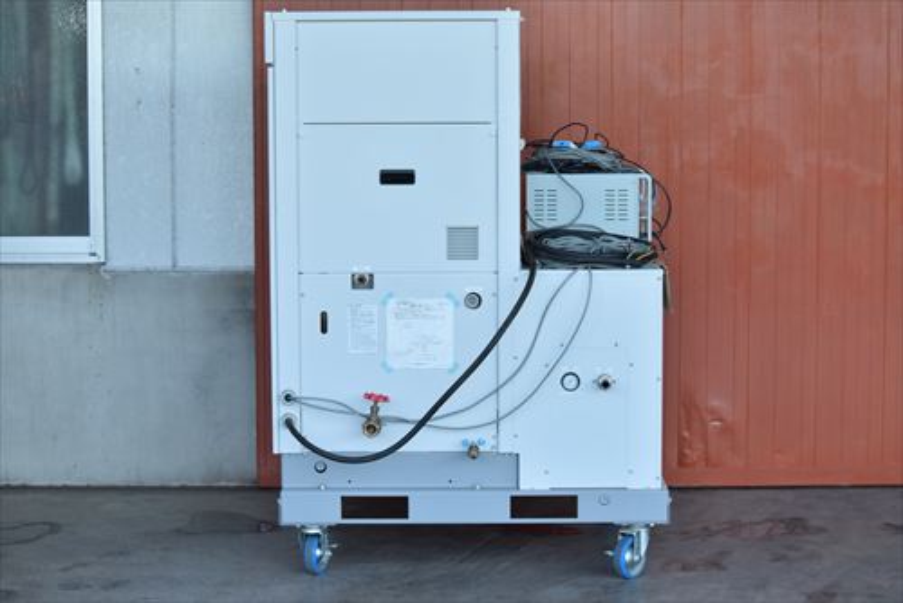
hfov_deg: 24.6
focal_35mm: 82
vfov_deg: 16.6
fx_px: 2070
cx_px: 452
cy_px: 302
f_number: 6.3
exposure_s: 1/100
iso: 1250
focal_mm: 55
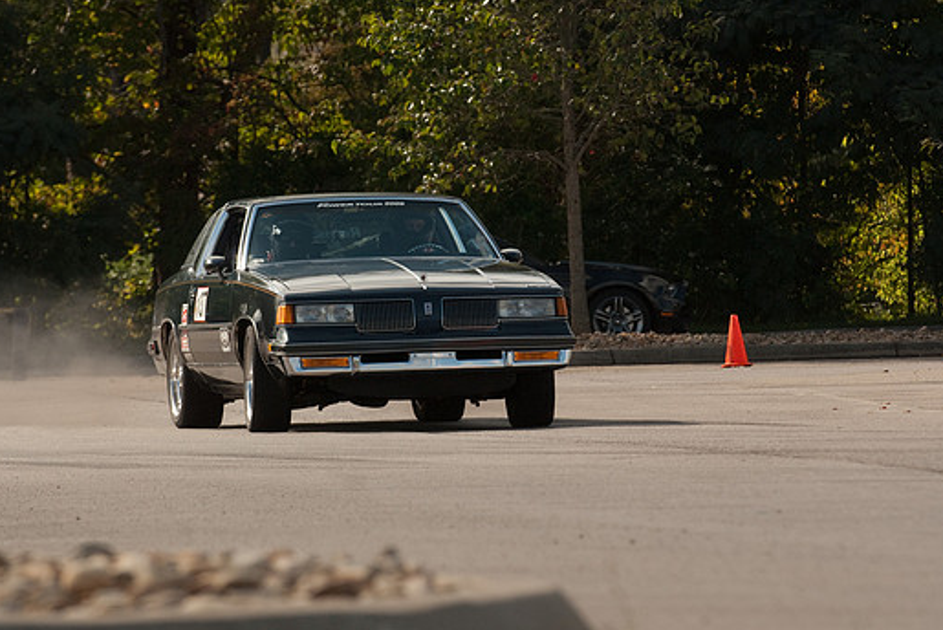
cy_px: 297
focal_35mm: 338
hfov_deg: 6.1
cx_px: 432
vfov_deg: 4.1
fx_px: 8858
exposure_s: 1/1000
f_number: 8
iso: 320
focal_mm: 200
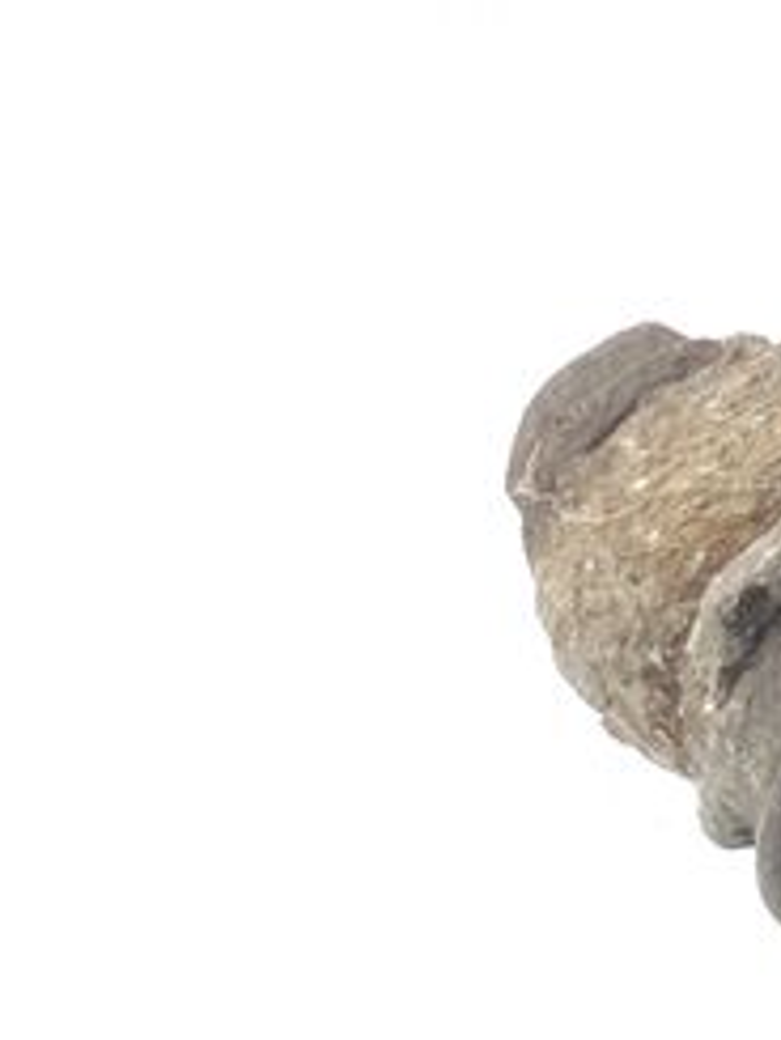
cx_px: 2046
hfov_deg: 9.4
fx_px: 4088
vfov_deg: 14.5
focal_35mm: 136
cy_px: 297
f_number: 2.4
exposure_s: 1/50
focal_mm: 4.3
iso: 160
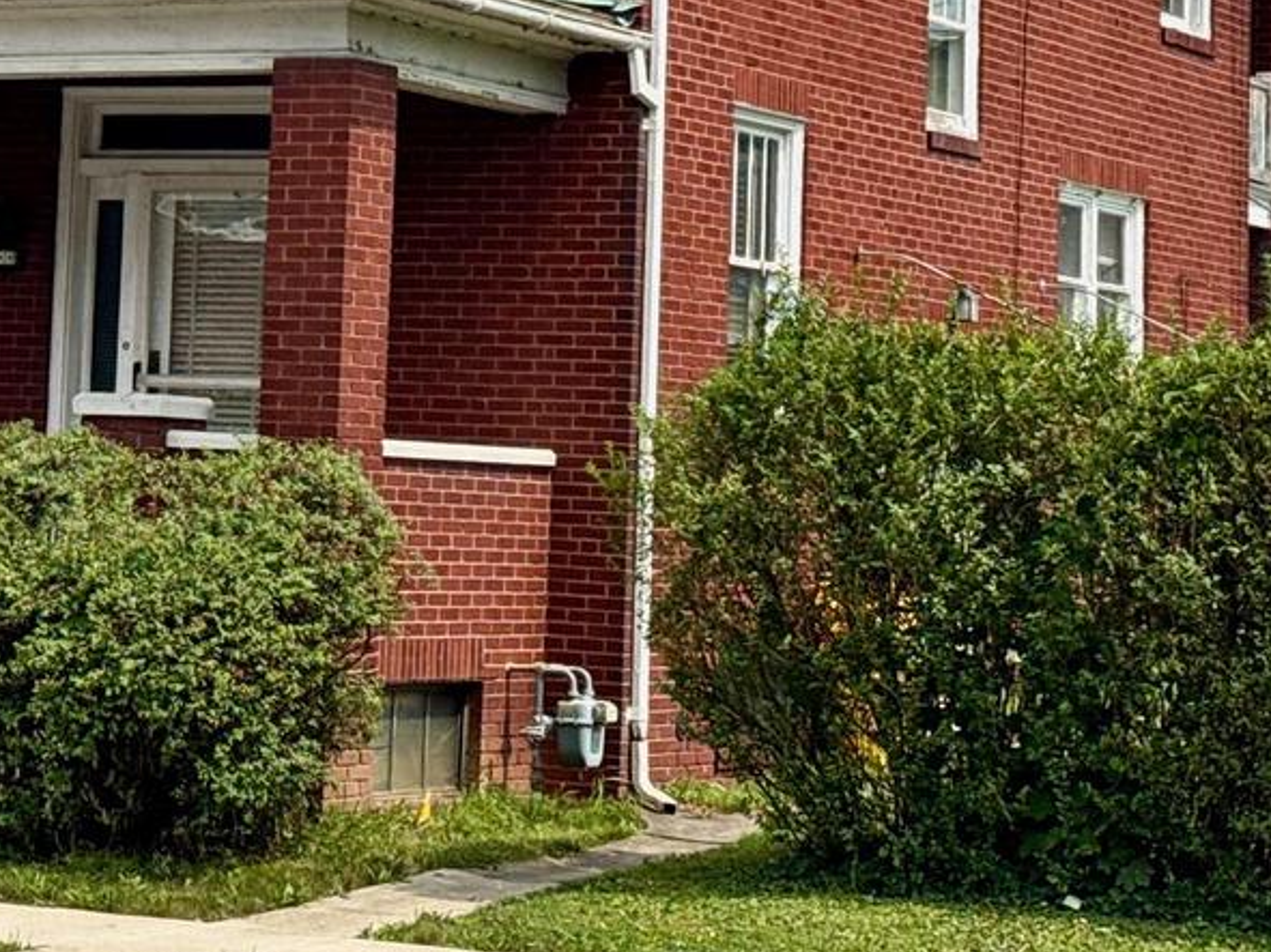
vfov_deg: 12.4
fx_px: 4295
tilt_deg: +9.0
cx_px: 310
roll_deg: -3.8
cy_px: -122
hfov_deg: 16.7
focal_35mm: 117
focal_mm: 6.76
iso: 64
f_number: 1.78
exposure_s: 1/4608
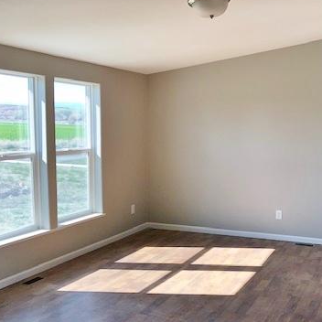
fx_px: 474
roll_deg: +0.2
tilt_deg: -6.8
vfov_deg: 37.4
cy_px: 191
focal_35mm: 45
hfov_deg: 37.0
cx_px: 224
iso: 25
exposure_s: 1/120
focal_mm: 3.99
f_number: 1.8
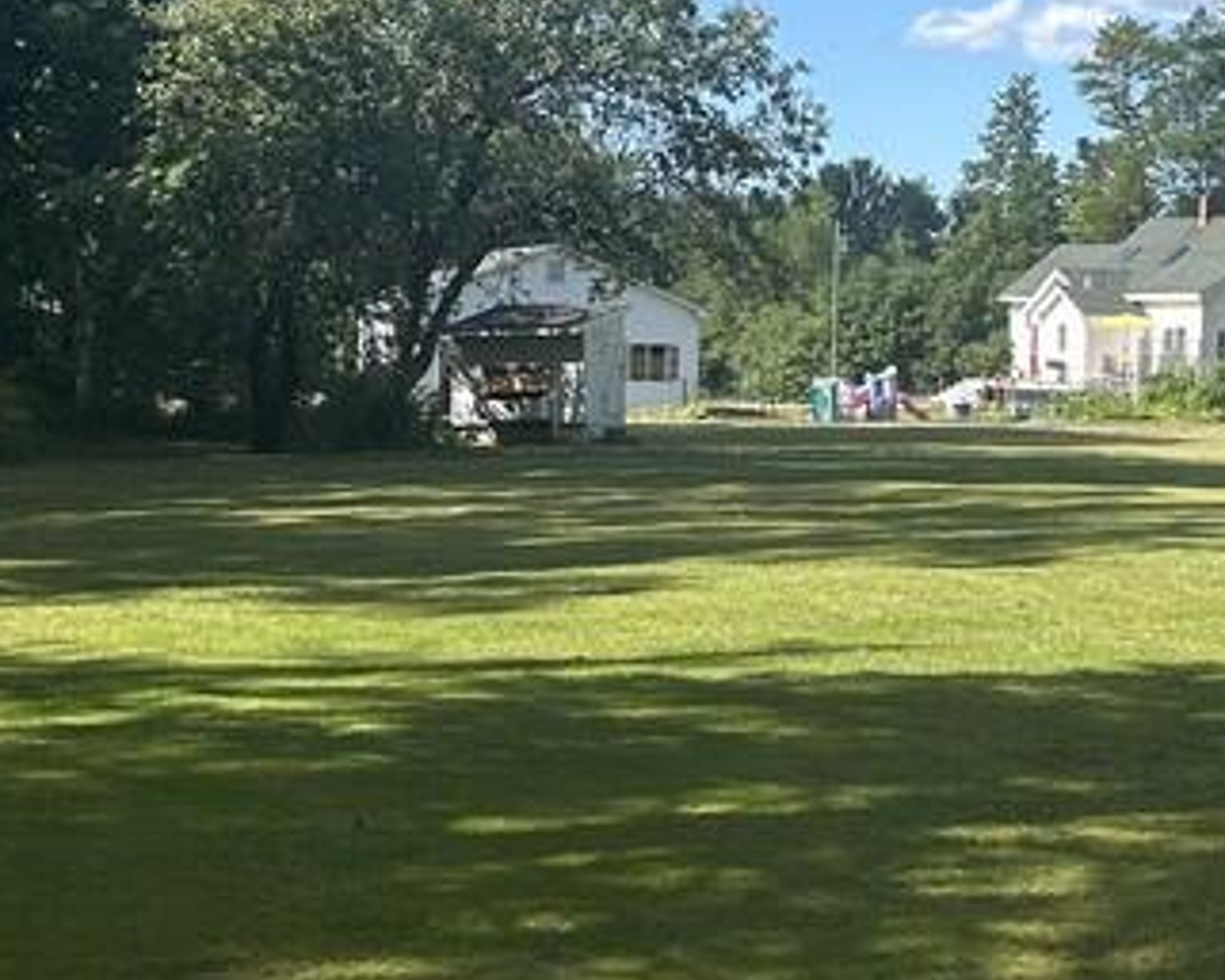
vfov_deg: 18.9
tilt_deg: -1.9
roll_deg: -1.4
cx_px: 931
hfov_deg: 23.3
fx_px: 2938
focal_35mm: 81
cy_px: 439
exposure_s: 1/1934
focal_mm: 5.7
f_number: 1.5
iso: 50
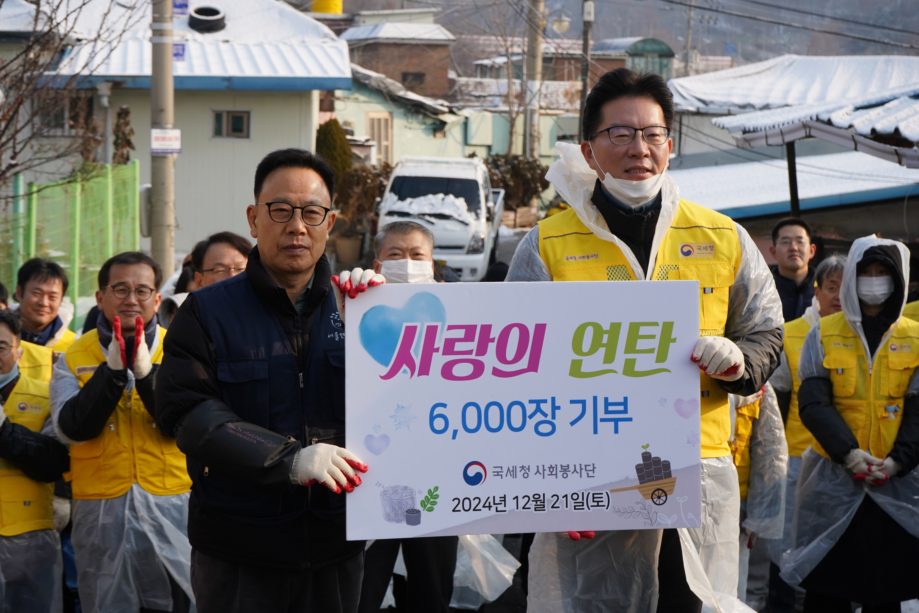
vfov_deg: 19.5
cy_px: 306
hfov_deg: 28.8
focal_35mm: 70
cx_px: 460
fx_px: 1787
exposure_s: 1/800
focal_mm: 70
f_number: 9
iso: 500
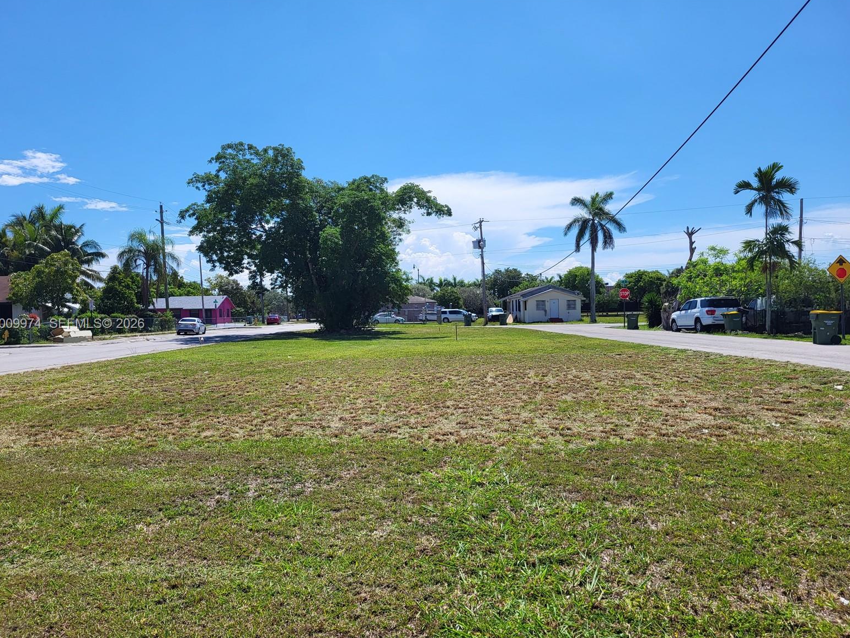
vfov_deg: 51.4
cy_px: 325
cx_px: 414
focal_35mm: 27
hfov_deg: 65.3
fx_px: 663
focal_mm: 5.4
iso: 40
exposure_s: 1/3427
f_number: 1.8
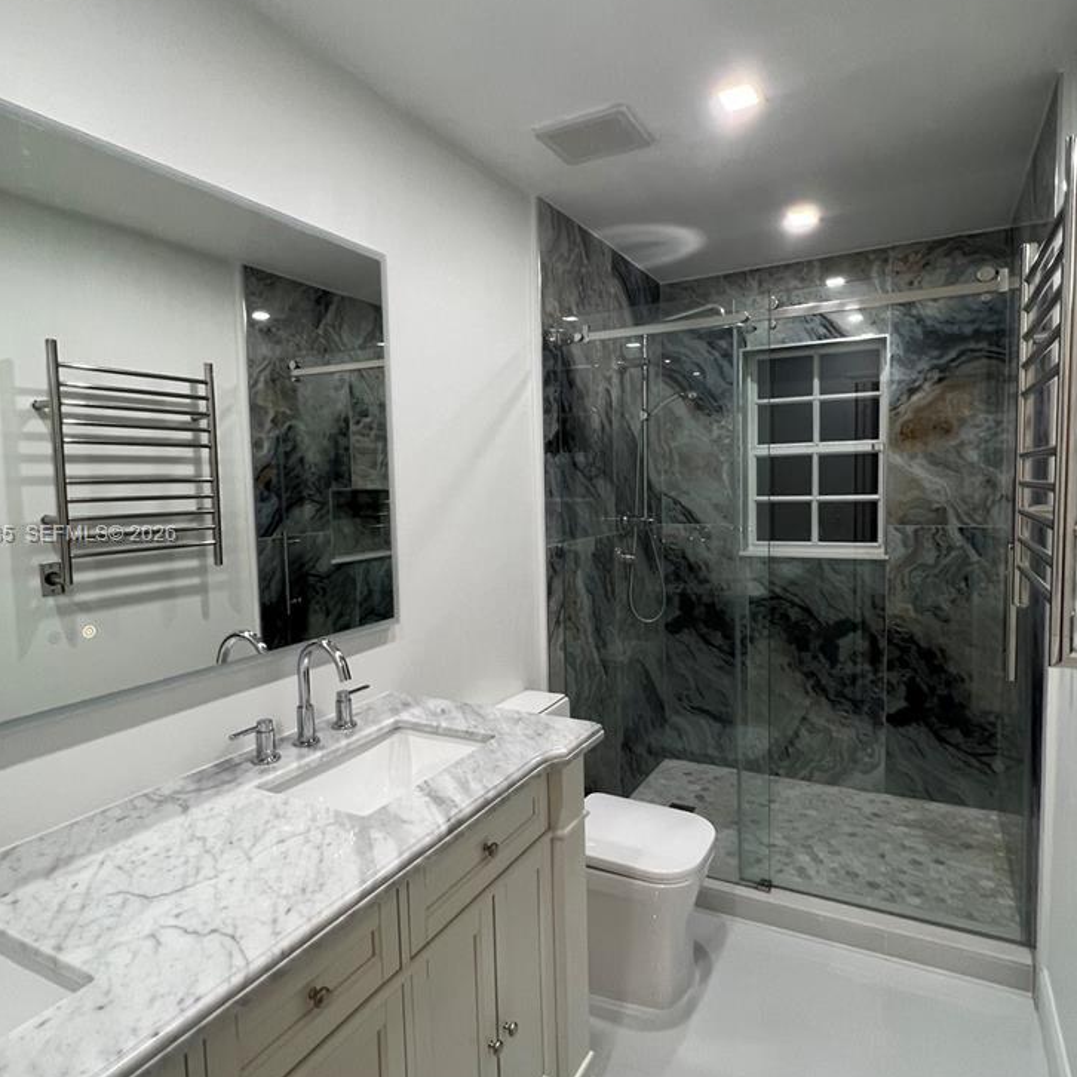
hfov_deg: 77.6
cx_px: 570
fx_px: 669
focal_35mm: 19
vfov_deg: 77.7
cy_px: 536
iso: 200
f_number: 1.8
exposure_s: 1/120
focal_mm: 1.57
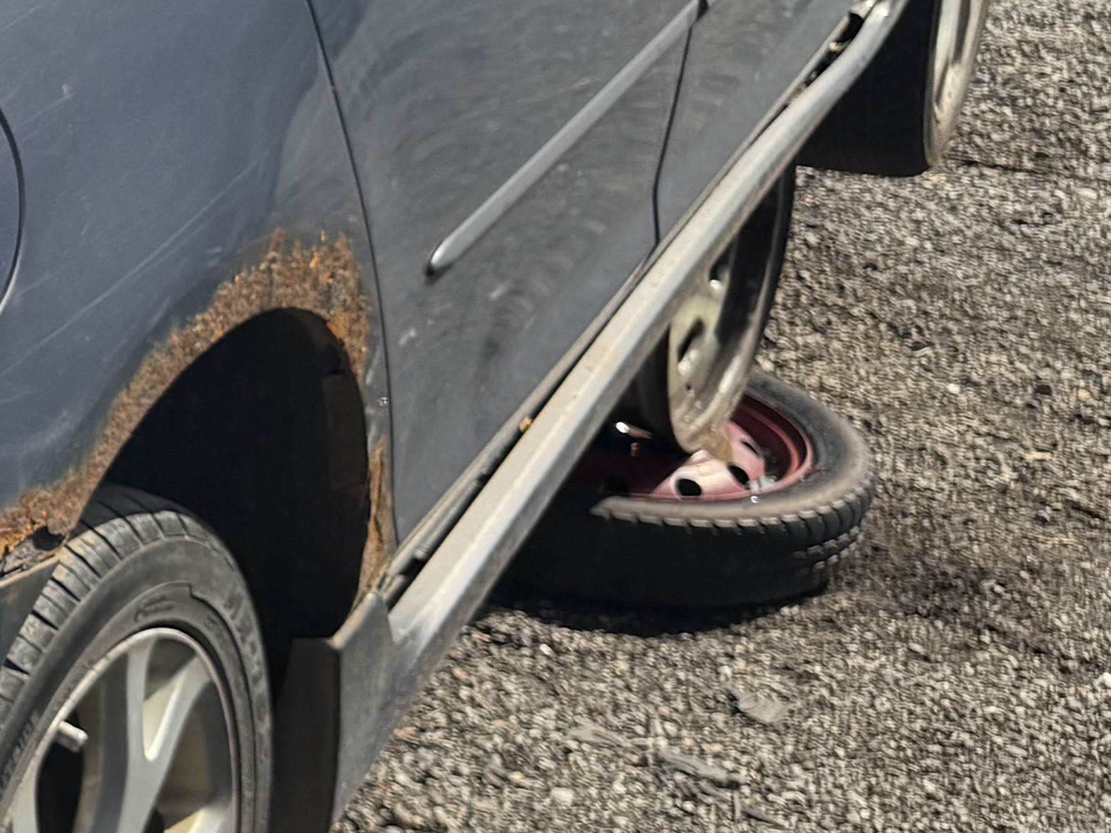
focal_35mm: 87
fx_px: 2792
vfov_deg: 16.9
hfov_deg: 17.9
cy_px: 216
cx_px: -891
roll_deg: +0.9
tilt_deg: -21.4
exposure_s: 1/3759
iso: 100
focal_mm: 6.76
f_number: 1.78
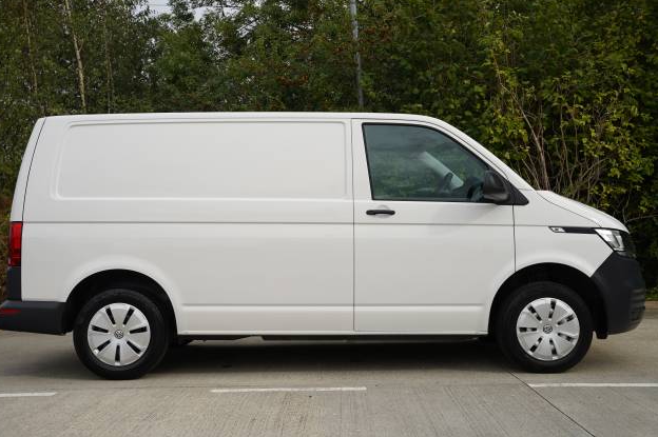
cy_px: 216
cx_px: 325
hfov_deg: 49.2
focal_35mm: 39
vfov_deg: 33.9
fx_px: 718
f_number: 4.5
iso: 100
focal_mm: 38.3
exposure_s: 1/250
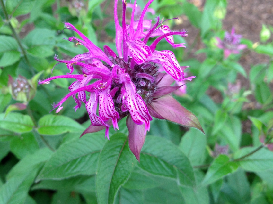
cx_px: 136
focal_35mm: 35
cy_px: 102
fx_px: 276
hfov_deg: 52.6
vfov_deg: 40.7
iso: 50
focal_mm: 4.28
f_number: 2.4
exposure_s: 1/30
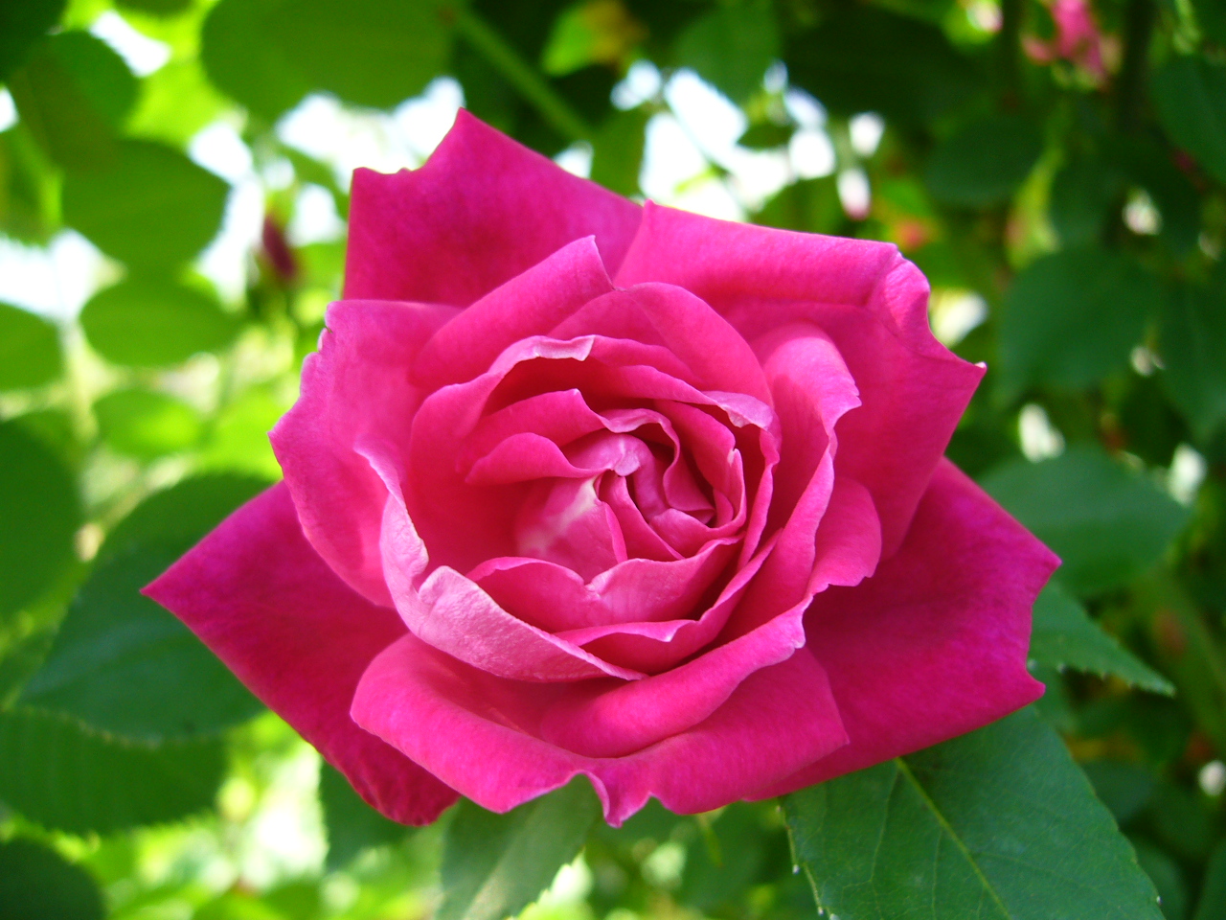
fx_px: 1240
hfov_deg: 52.6
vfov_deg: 40.7
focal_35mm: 35
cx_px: 613
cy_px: 460
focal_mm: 5.8
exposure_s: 1/80
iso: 80
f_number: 2.8
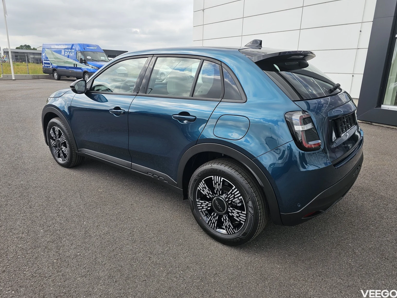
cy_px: 145
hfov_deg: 71.6
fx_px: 275
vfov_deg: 56.8
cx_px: 193
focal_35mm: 24
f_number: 1.7
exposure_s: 1/430
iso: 10
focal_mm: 6.3
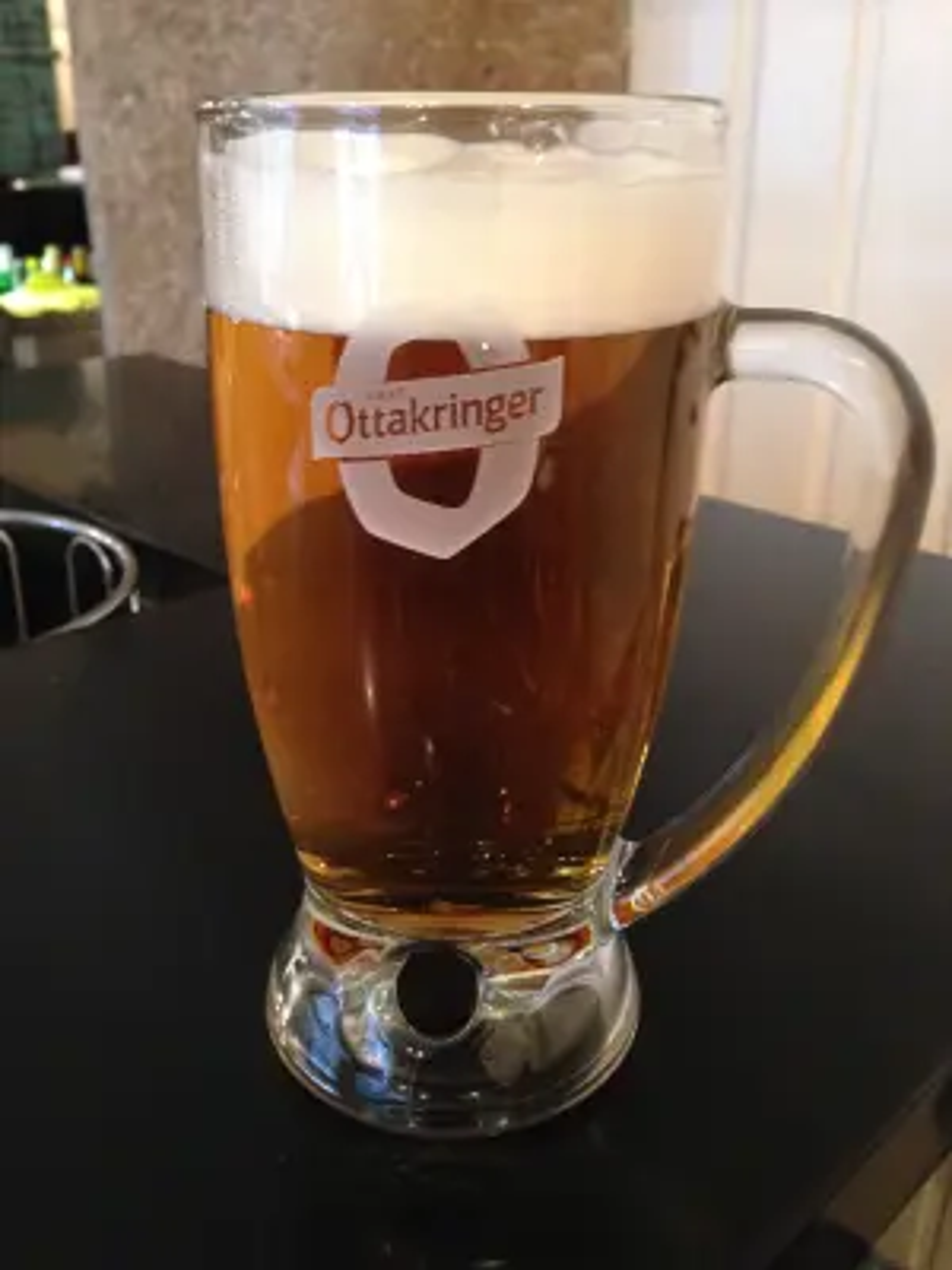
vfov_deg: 55.4
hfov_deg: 42.9
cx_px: 476
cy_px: 635
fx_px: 1210
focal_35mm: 33
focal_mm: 4.12
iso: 500
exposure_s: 1/15
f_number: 2.4
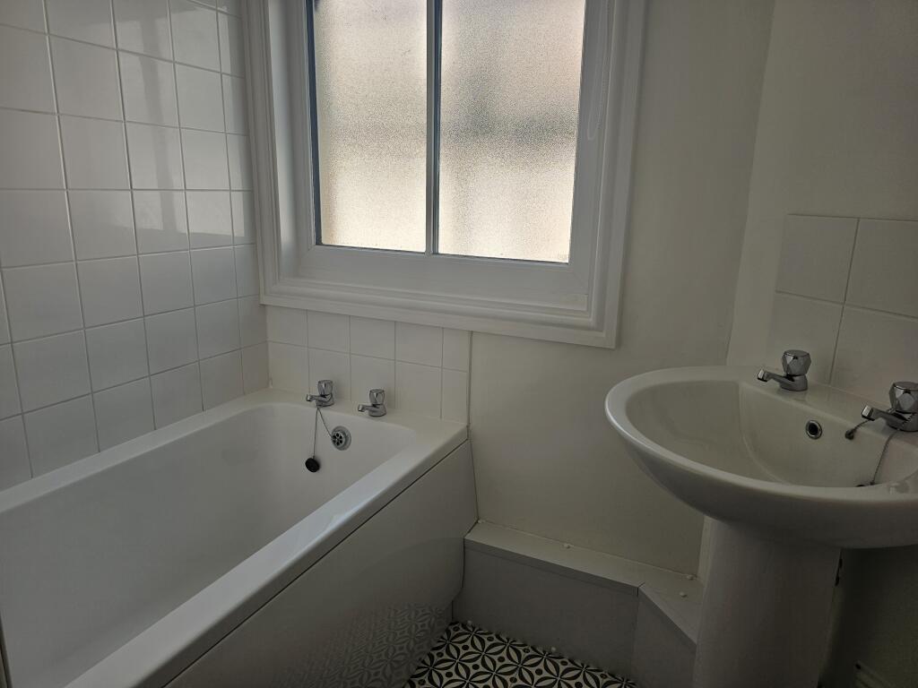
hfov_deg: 73.9
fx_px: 610
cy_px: 344
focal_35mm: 23
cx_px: 459
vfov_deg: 58.9
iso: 25
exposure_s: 1/180
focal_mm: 6.3
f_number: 1.7
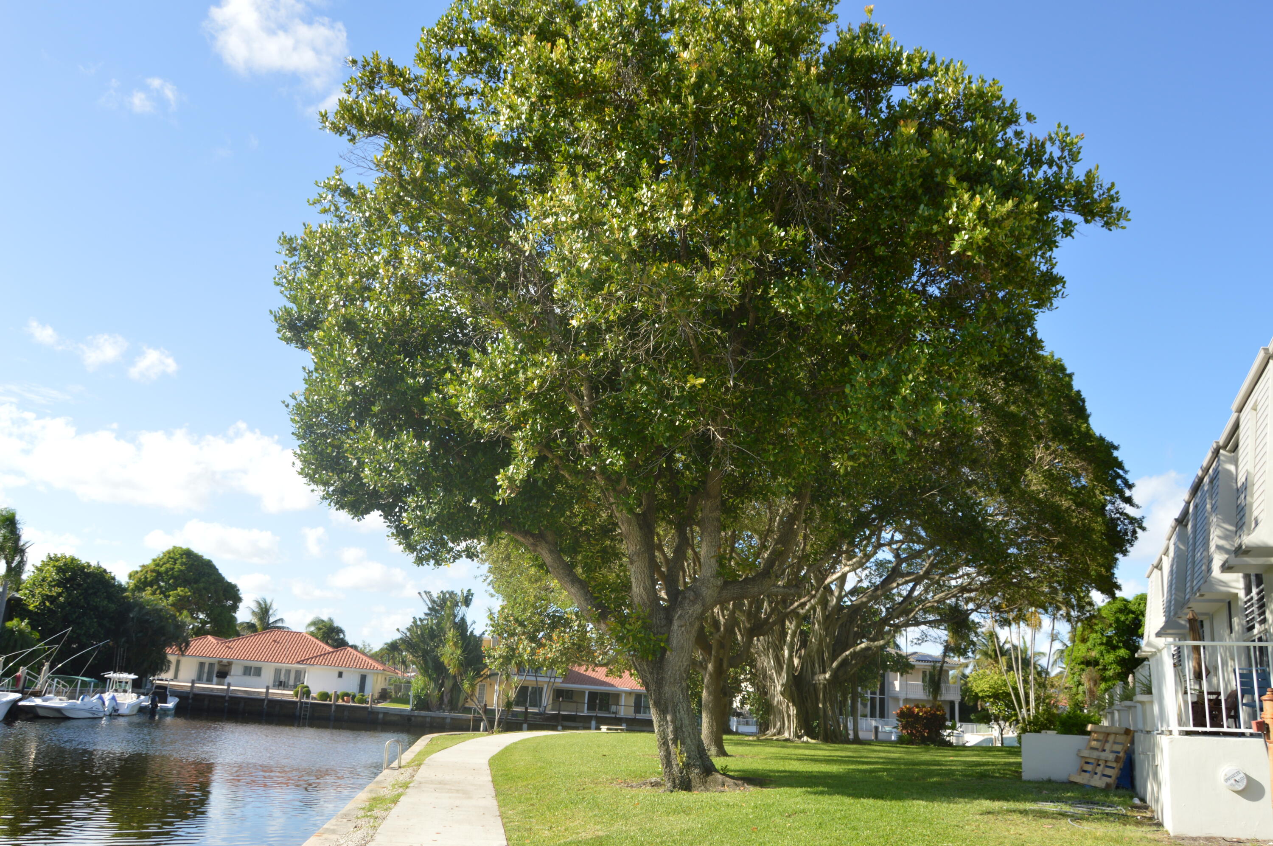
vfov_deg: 47.8
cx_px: 636
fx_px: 954
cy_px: 423
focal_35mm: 27
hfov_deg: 67.4
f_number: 8
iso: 100
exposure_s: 1/200
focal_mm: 18
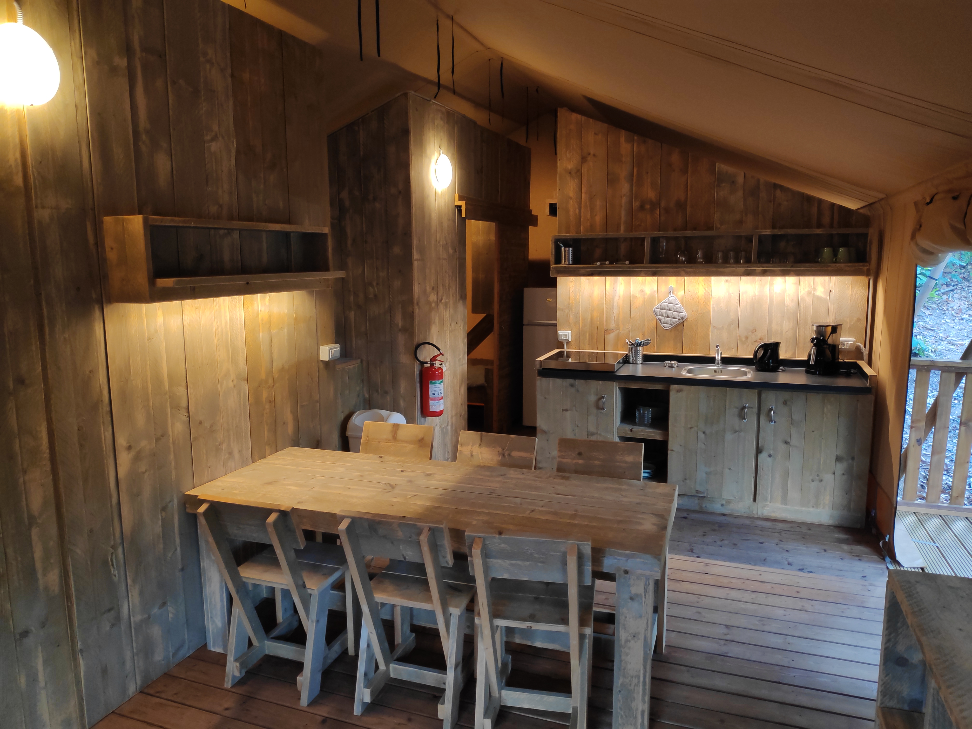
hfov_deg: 81.7
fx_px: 562
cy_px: 364
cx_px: 486
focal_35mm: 20
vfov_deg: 66.0
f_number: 1.9
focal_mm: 3.94
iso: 320
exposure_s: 1/50
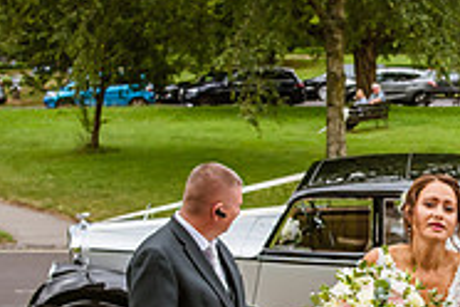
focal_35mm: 82
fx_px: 1048
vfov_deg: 16.6
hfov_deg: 24.1
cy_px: 219
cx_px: 413
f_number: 3.5
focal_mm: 24
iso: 125
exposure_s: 1/1250
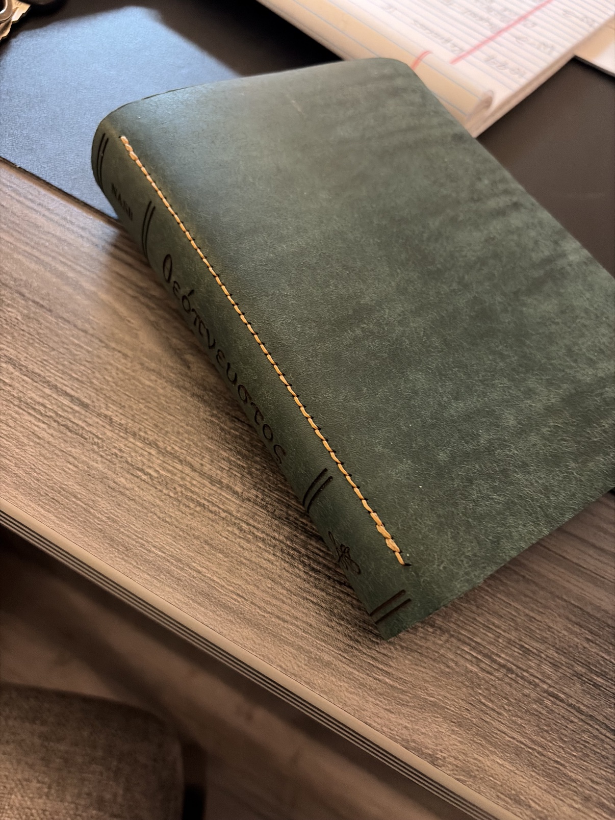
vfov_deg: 67.3
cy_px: 410
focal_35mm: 26
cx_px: 308
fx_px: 616
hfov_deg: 53.1
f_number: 1.6
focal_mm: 5.96
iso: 640
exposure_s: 1/30
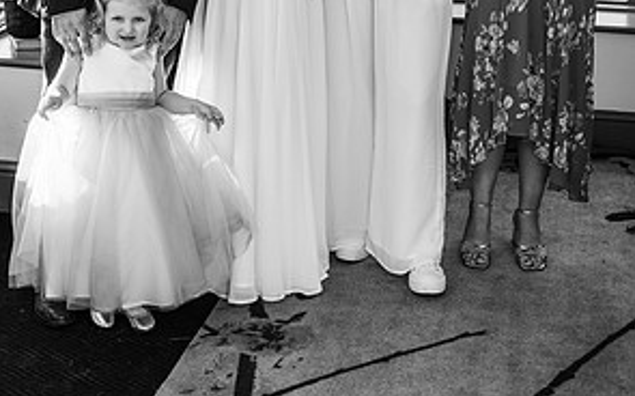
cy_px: -34
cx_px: 315
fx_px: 1263
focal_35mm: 73
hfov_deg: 28.2
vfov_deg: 17.3
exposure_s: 1/320
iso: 100
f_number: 3.5
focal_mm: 47
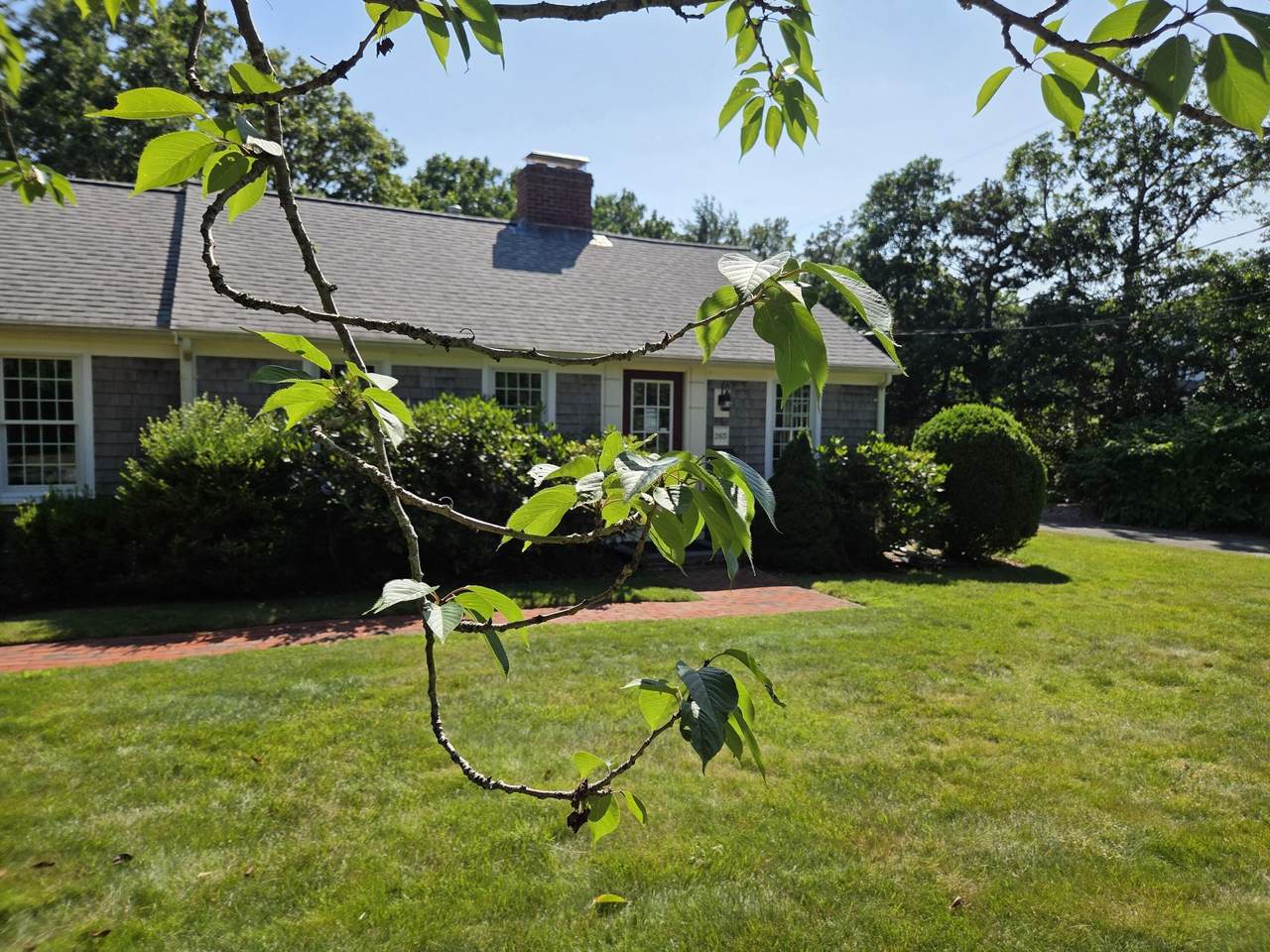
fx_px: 844
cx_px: 635
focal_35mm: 23
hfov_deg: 73.9
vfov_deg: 58.9
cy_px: 476
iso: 80
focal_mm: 5.4
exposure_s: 1/5399
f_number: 1.8
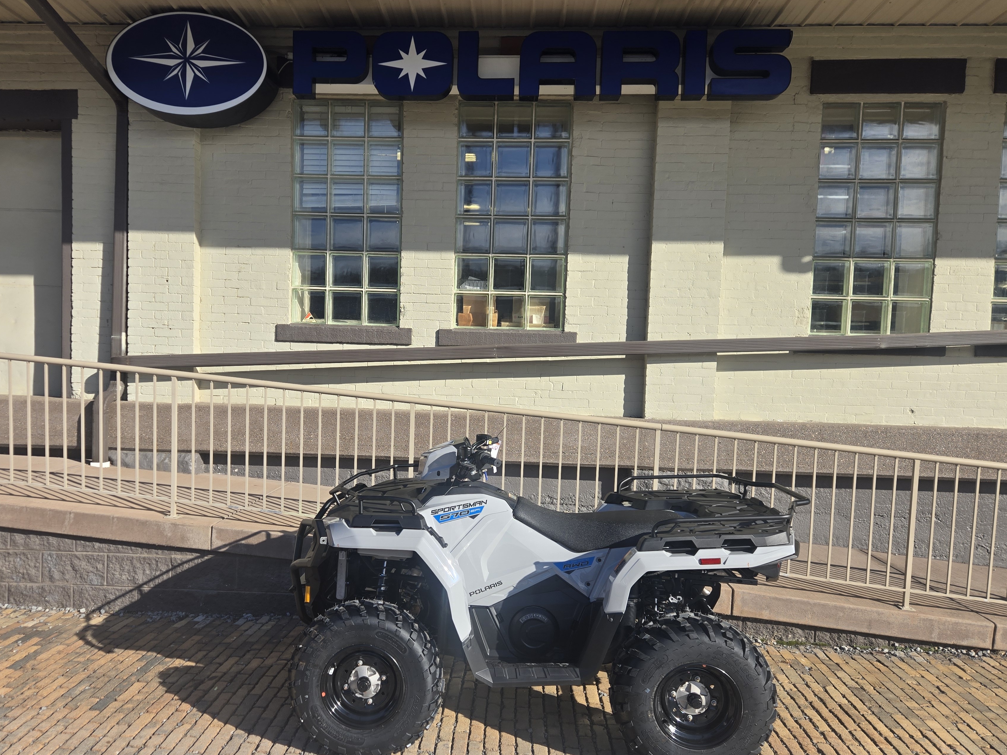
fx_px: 786
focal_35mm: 27
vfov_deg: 51.3
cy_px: 421
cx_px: 465
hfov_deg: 65.2
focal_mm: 5.4
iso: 25
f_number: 1.8
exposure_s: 1/1709
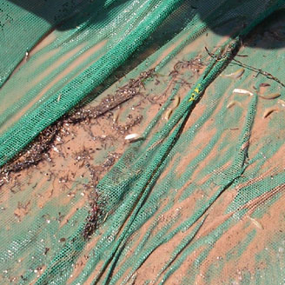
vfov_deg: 21.1
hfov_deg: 21.1
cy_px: 155
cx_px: 174
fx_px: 764
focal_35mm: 82
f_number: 5.6
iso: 50
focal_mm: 5.8
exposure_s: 1/211
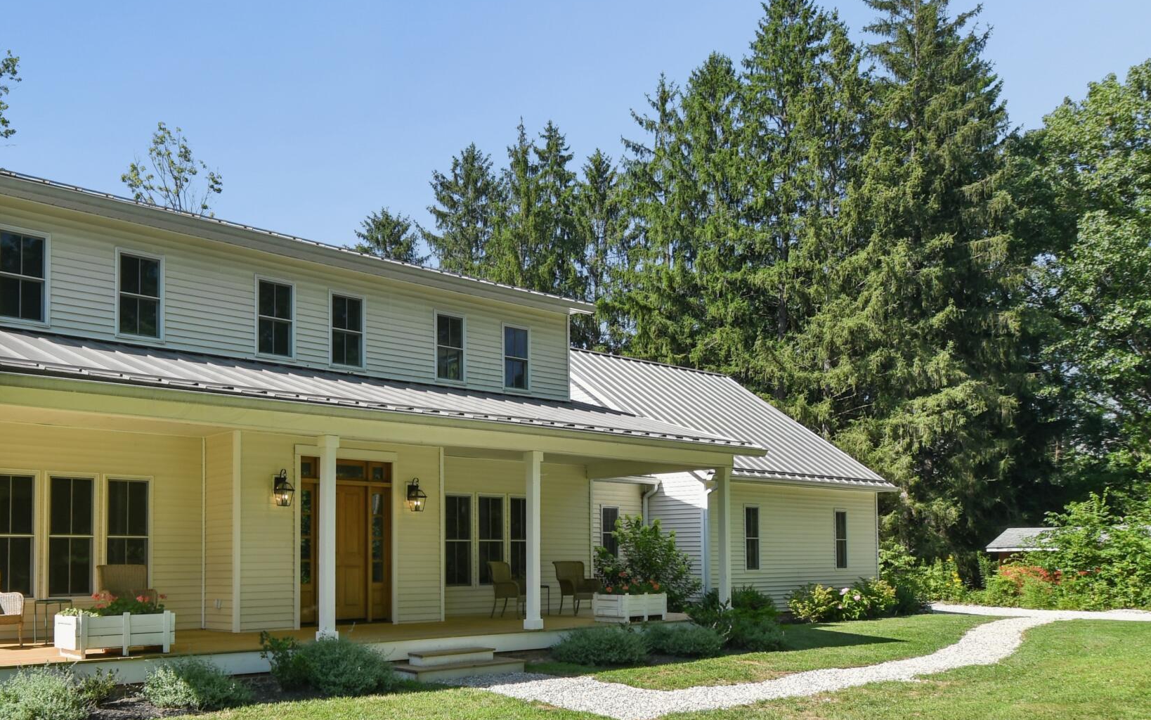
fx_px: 878
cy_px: 390
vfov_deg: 44.5
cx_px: 356
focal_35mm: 28
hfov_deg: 64.2
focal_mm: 10
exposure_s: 1/100
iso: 50
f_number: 7.1
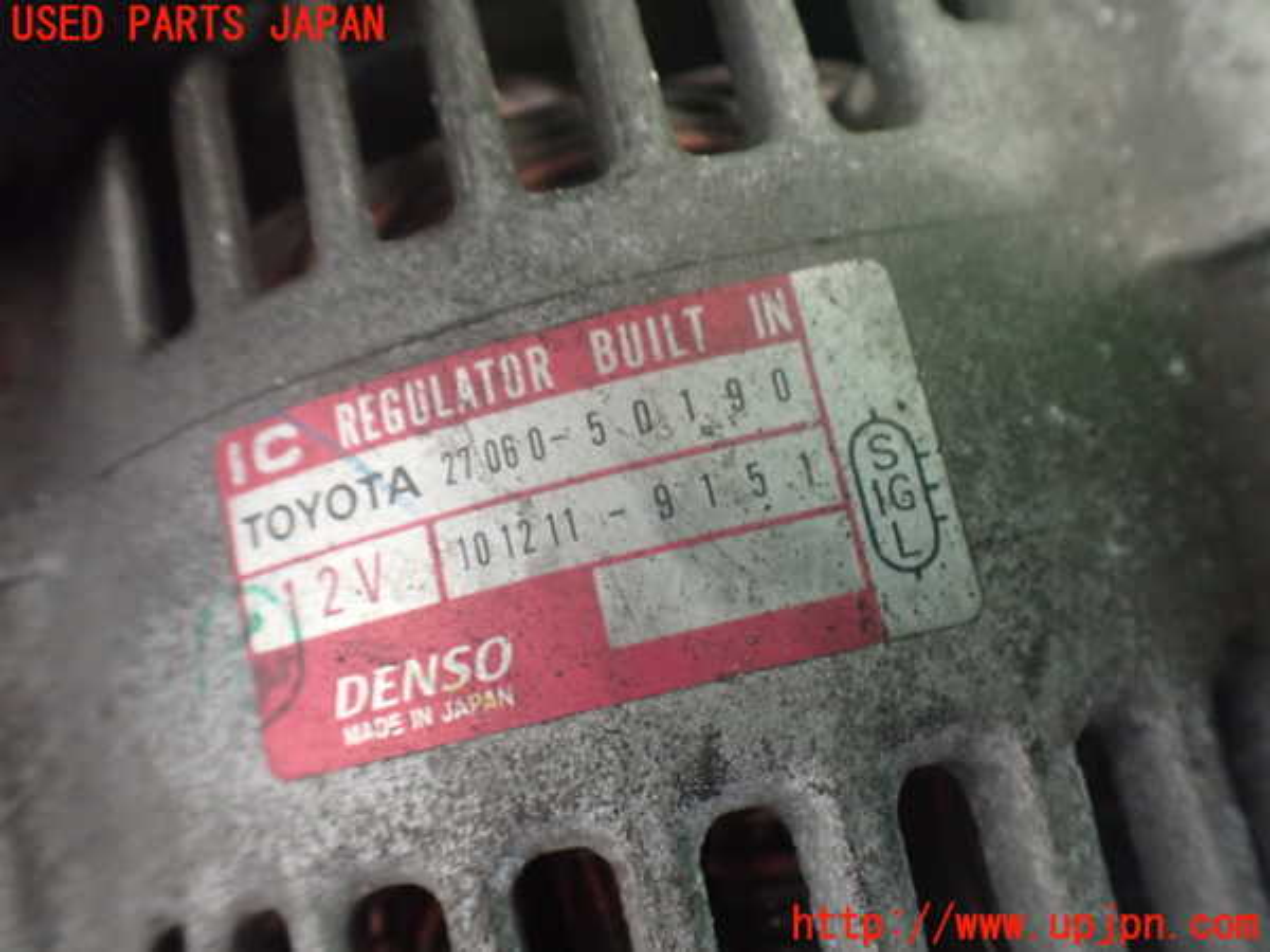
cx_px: 635
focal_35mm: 30
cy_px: 476
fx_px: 1101
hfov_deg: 60.0
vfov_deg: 46.8
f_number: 2.3
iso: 800
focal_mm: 5.4
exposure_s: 1/40
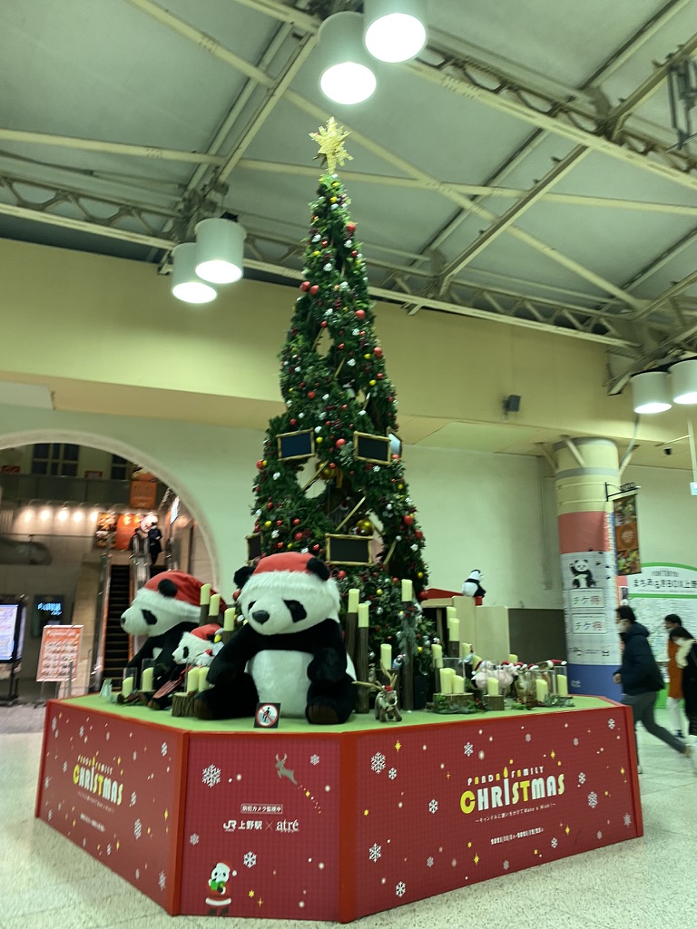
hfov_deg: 53.1
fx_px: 698
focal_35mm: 26
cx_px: 348
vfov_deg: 67.3
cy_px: 464
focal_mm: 4.25
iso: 100
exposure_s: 1/50
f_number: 1.8
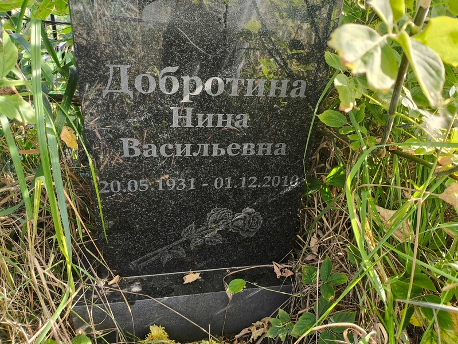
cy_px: 172
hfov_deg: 69.4
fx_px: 331
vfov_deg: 54.9
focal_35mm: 25
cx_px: 229
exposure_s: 1/110
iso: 50
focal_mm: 4.71
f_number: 1.7
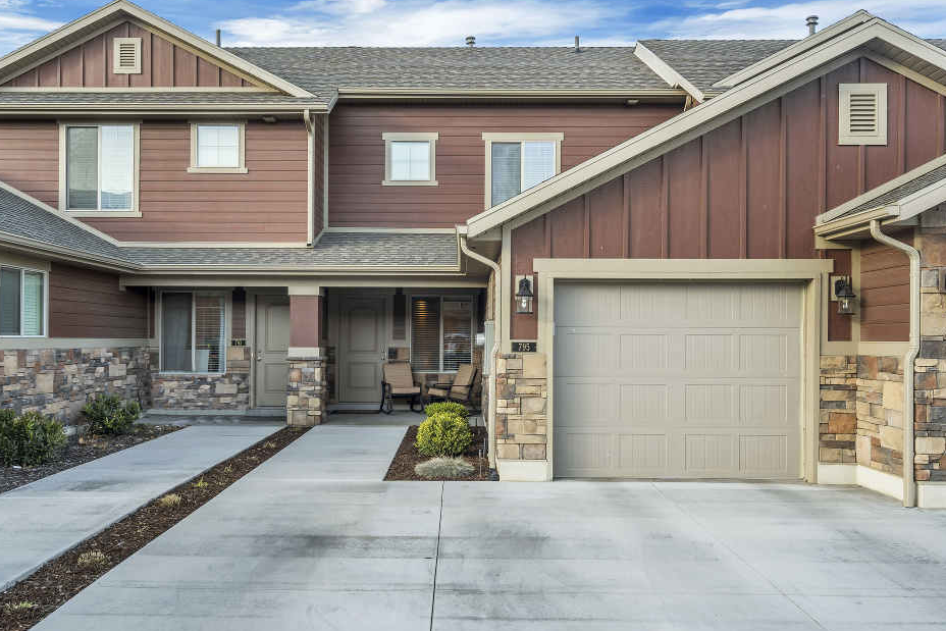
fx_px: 841
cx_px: 436
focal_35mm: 32
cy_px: 308
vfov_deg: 41.1
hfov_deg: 58.6
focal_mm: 29
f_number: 11
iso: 200
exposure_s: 1/30
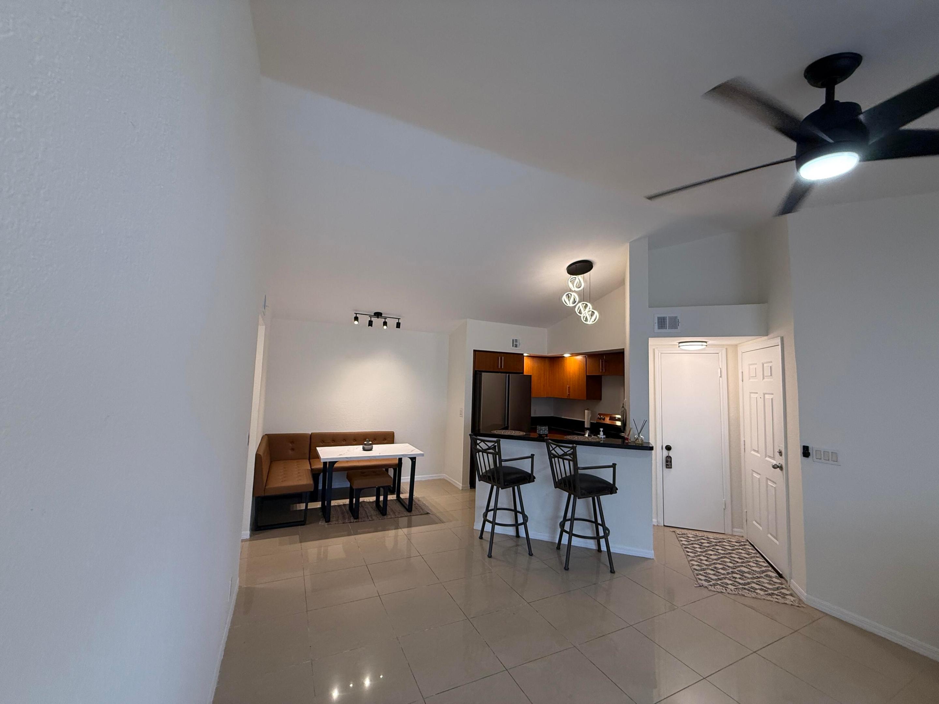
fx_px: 380
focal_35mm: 14
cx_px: 470
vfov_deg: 85.7
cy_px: 352
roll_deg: -1.0
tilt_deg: +4.7
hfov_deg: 102.1
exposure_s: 1/120
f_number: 2.2
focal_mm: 2.22
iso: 160
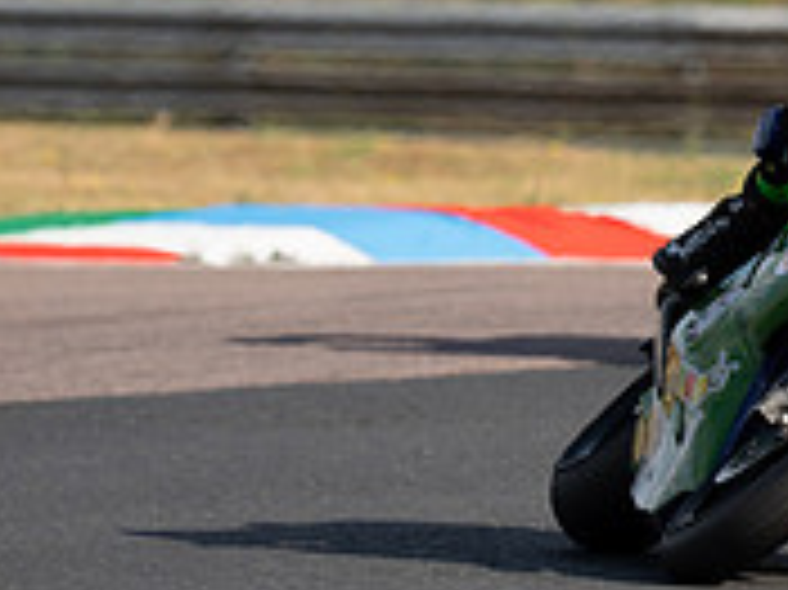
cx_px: 1225
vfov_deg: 1.2
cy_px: 137
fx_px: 29004
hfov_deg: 1.6
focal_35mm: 1275
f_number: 6.3
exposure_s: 1/500
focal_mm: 400
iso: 100
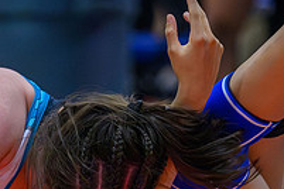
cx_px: -1
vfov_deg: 2.2
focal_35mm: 634
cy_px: 300
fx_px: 5001
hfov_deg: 3.3
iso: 11400
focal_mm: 175
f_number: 3.2
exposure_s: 1/800
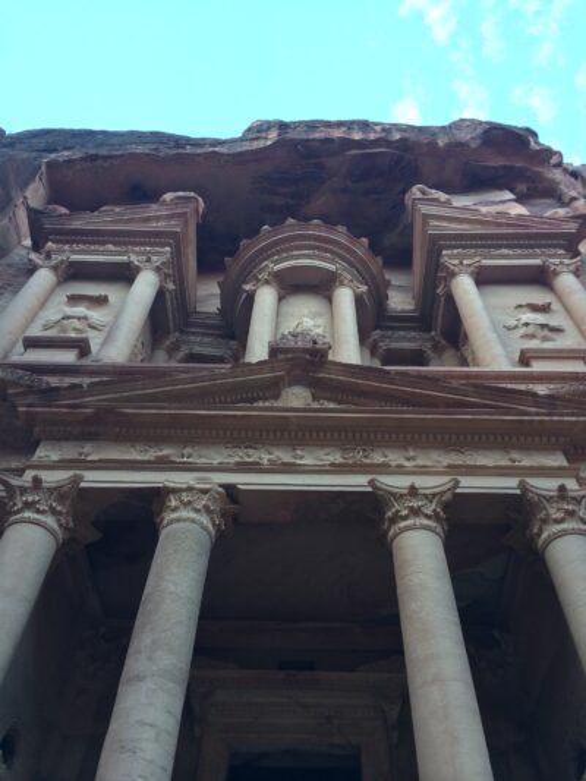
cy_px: 390
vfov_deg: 60.0
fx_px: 677
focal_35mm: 30
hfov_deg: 46.8
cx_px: 293
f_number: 2.2
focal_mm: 4.12
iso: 40
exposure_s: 1/40
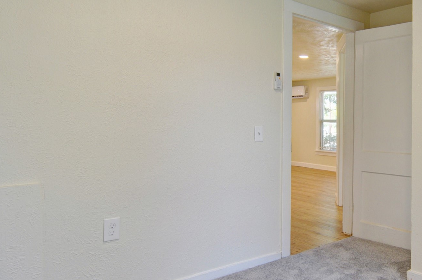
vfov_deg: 43.5
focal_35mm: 30
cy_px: 134
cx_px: 349
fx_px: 351
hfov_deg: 56.6
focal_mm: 12
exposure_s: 1/60
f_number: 5
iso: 200
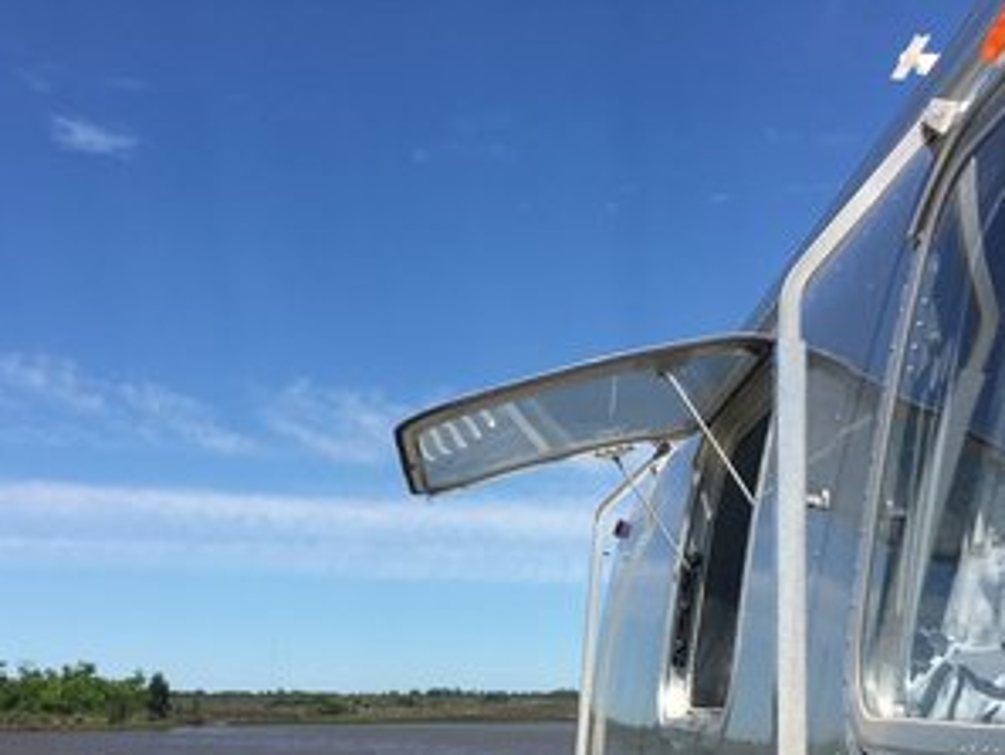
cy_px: 664
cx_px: 519
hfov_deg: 36.8
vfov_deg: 27.2
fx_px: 1510
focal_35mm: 52
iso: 25
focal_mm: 4.15
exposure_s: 1/2404
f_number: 2.2
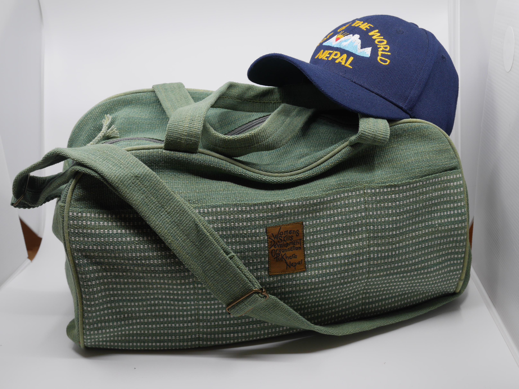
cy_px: 194
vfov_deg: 30.3
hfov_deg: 39.7
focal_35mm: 48
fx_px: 720
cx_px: 260
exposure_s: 1/125
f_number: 5
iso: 250
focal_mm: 24
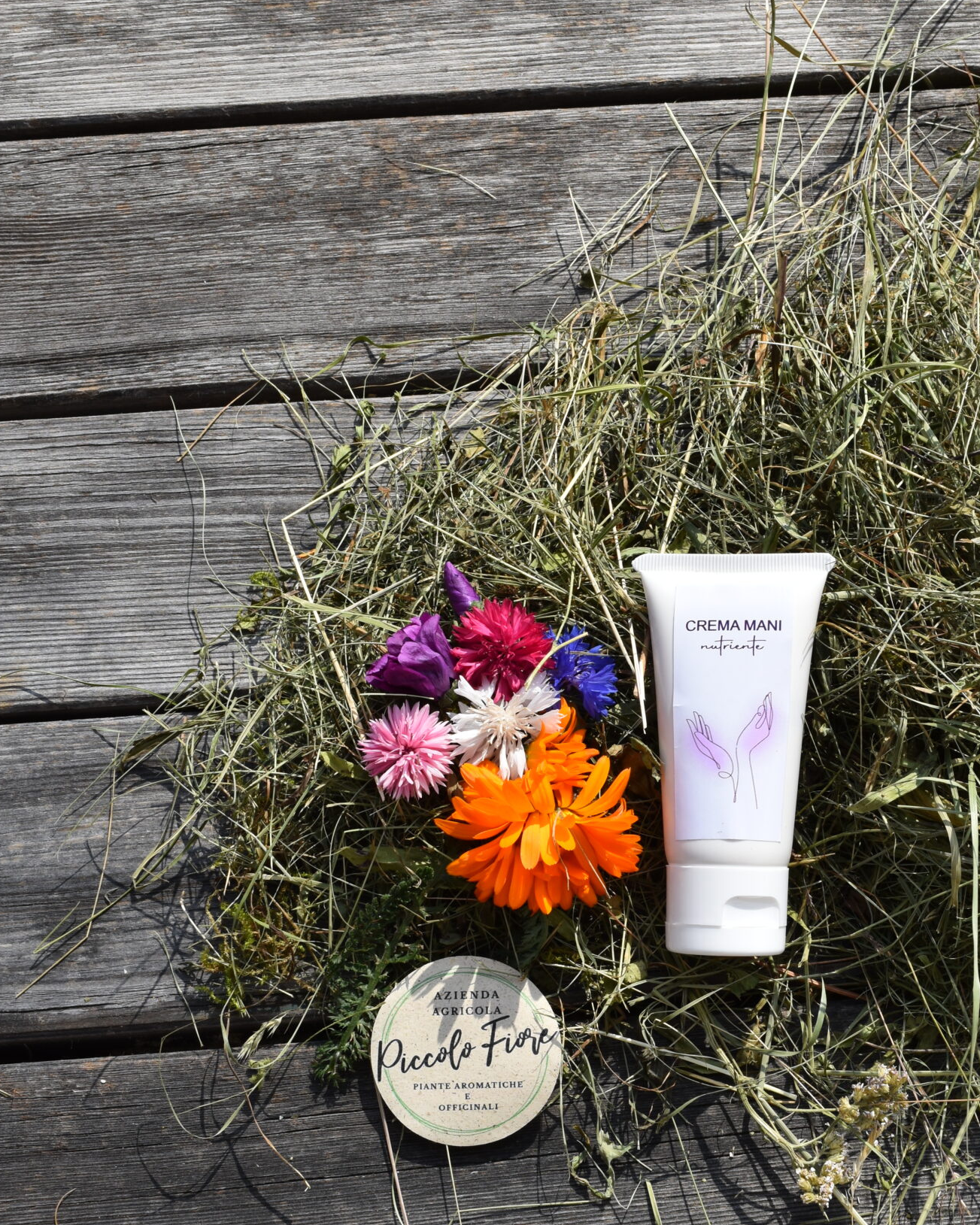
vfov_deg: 31.5
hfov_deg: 25.4
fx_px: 2166
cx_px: 610
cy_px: 713
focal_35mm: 60
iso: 200
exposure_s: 1/400
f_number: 10
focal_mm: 27
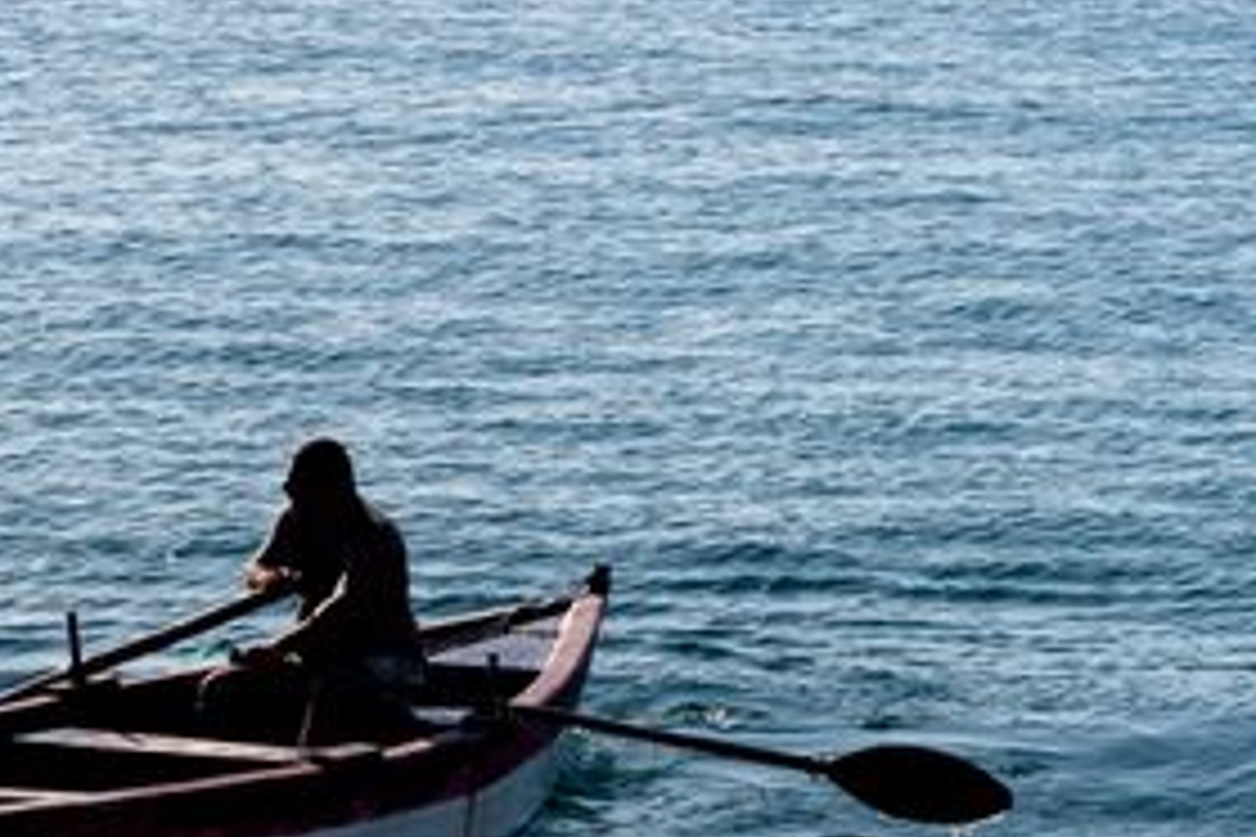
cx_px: 158
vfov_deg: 7.1
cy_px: 742
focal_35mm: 193
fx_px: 6733
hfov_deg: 10.6
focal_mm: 105
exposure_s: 1/320
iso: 100
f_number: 8
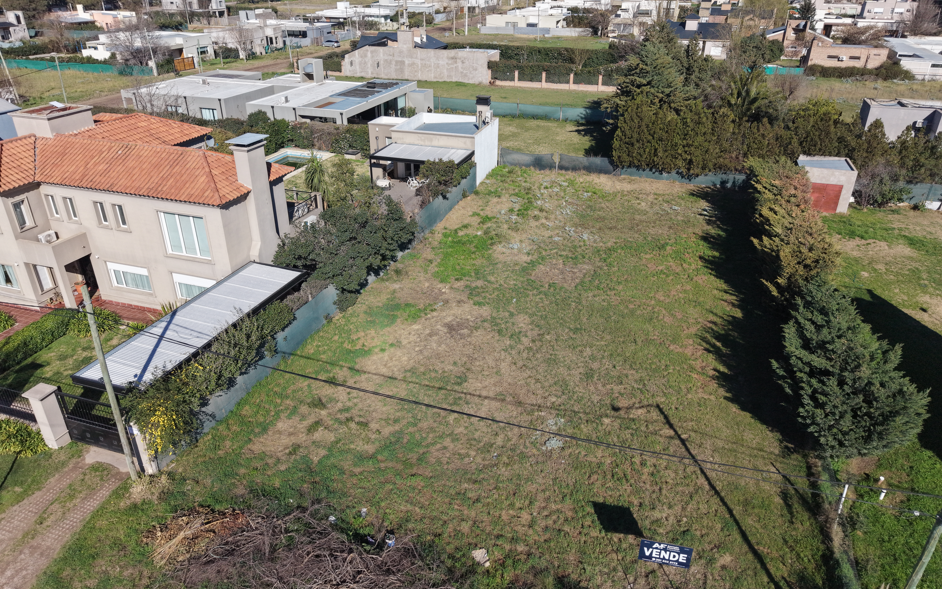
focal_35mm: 26
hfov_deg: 70.4
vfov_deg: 47.6
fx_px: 667
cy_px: 294
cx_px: 467
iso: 200
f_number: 1.8
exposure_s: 1/6000
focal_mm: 8.67
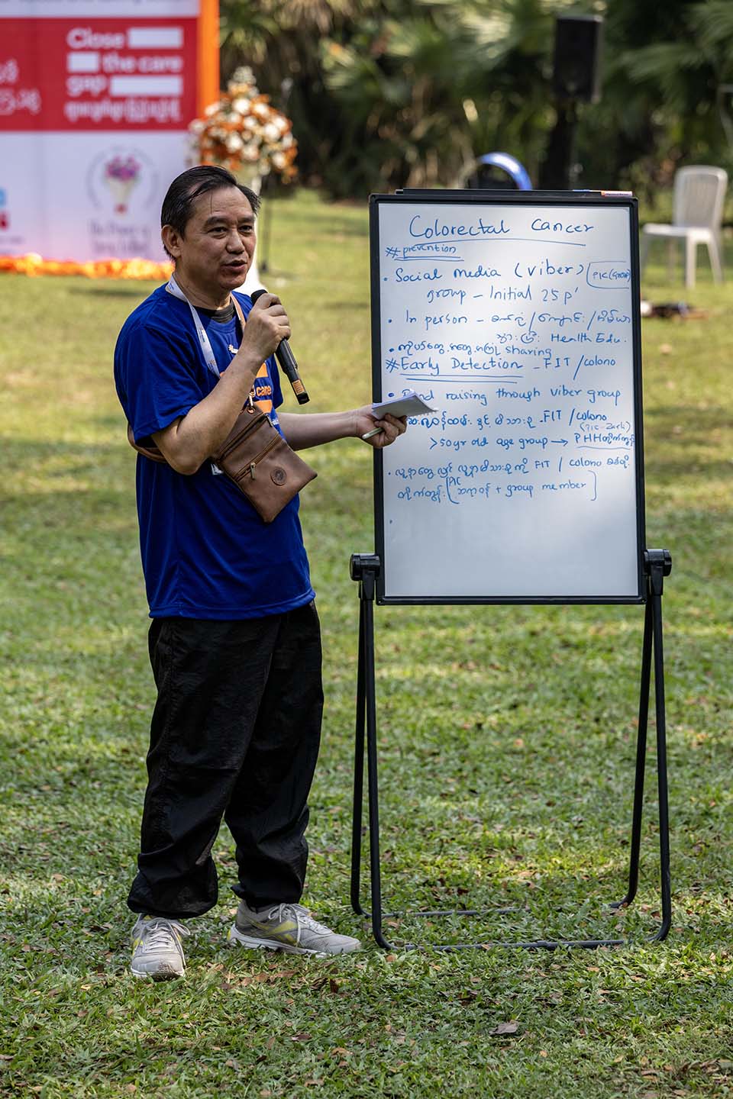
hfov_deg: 11.4
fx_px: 3665
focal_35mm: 120
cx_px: 366
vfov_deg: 17.1
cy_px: 550
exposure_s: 1/800
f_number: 4.5
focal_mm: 120
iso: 450
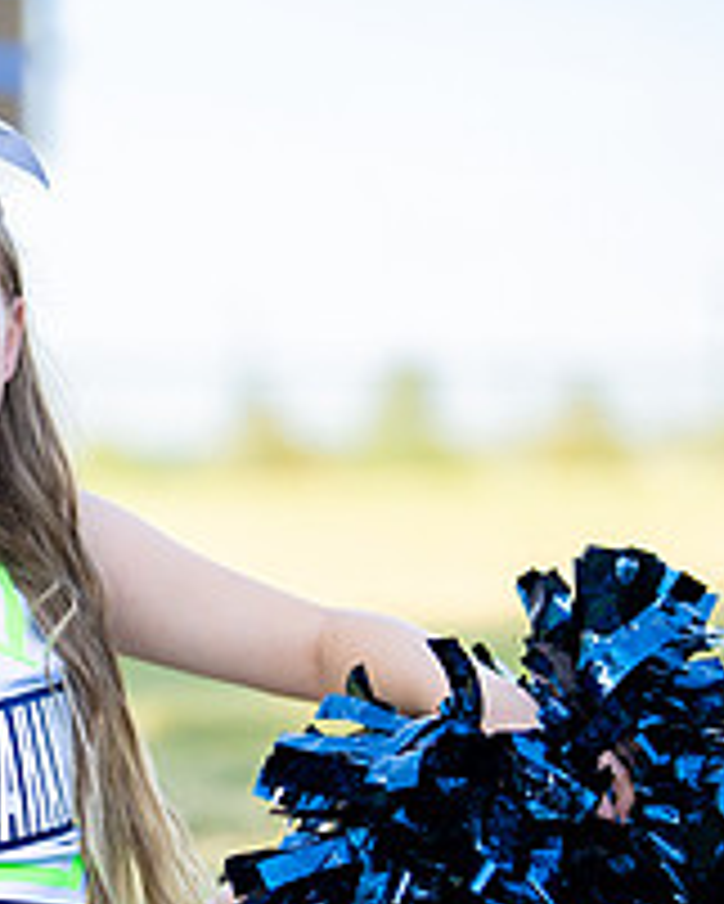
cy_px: 642
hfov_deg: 8.8
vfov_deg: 10.9
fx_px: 4711
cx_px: 74
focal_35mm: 176
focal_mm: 50
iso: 100
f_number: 1.2
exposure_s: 1/3200
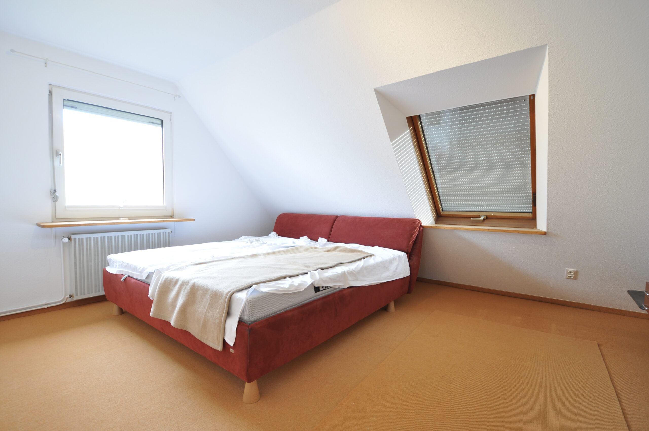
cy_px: 216
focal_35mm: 15
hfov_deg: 100.5
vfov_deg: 77.2
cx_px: 324
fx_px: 270
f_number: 3.5
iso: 200
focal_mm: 10
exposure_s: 1/10
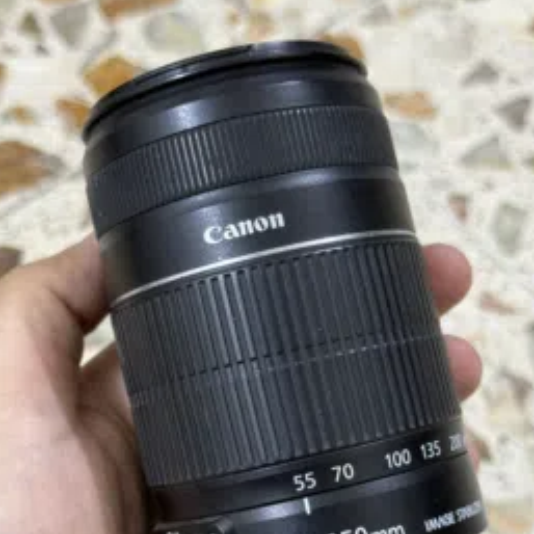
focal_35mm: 66
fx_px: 1152
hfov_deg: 26.1
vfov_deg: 26.0
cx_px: 262
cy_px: 357
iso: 160
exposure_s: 1/50
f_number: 1.78
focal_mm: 6.76
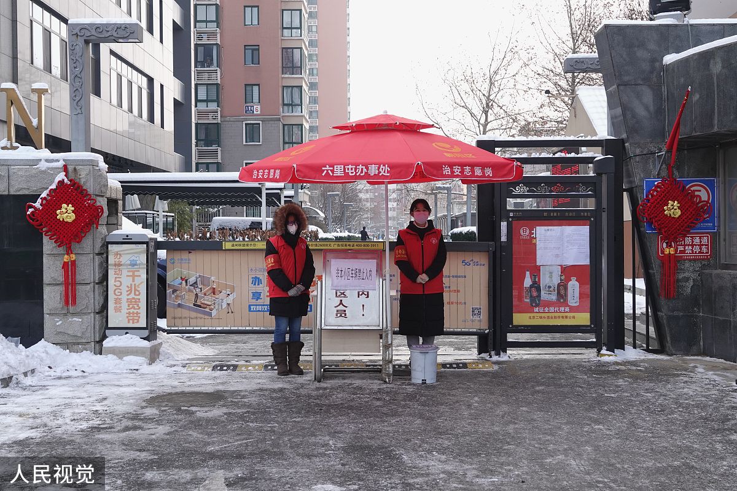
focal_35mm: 43
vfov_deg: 31.2
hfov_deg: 45.4
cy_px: 246
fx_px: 880
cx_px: 368
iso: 250
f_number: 4
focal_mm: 15.73
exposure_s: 1/320
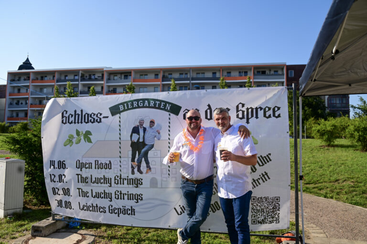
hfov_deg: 65.5
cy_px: 122
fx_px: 285
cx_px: 184
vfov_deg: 46.3
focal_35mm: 28
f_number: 4
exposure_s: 1/800
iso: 100
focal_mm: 28
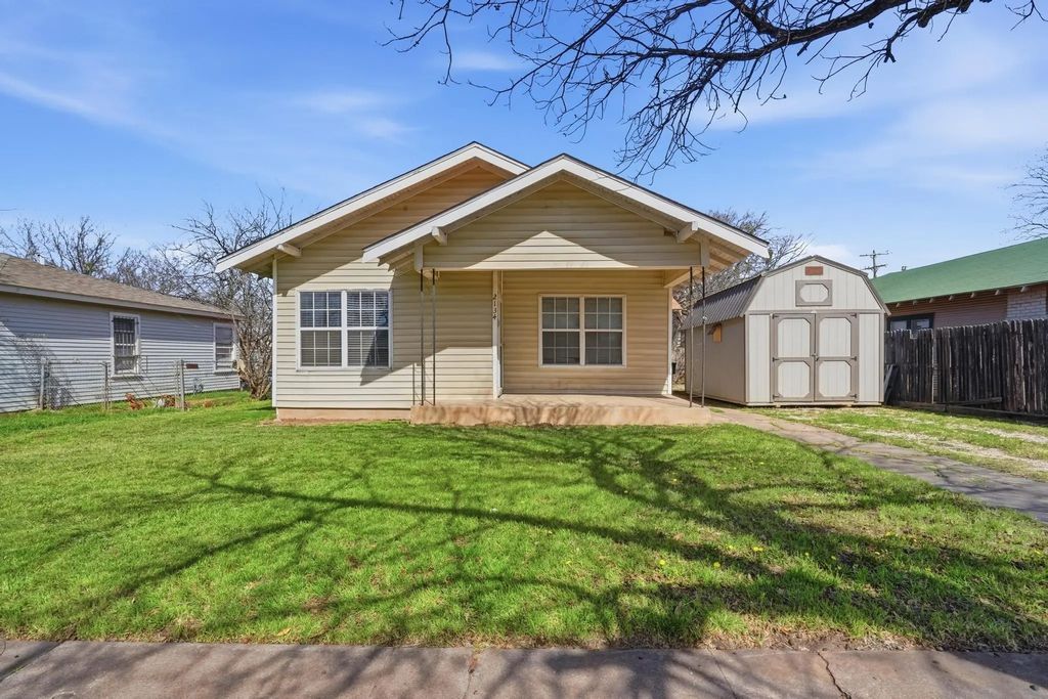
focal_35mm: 16
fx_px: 466
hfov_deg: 96.7
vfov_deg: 73.8
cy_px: 350
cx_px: 524
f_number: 22
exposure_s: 1/6400
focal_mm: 16
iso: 800
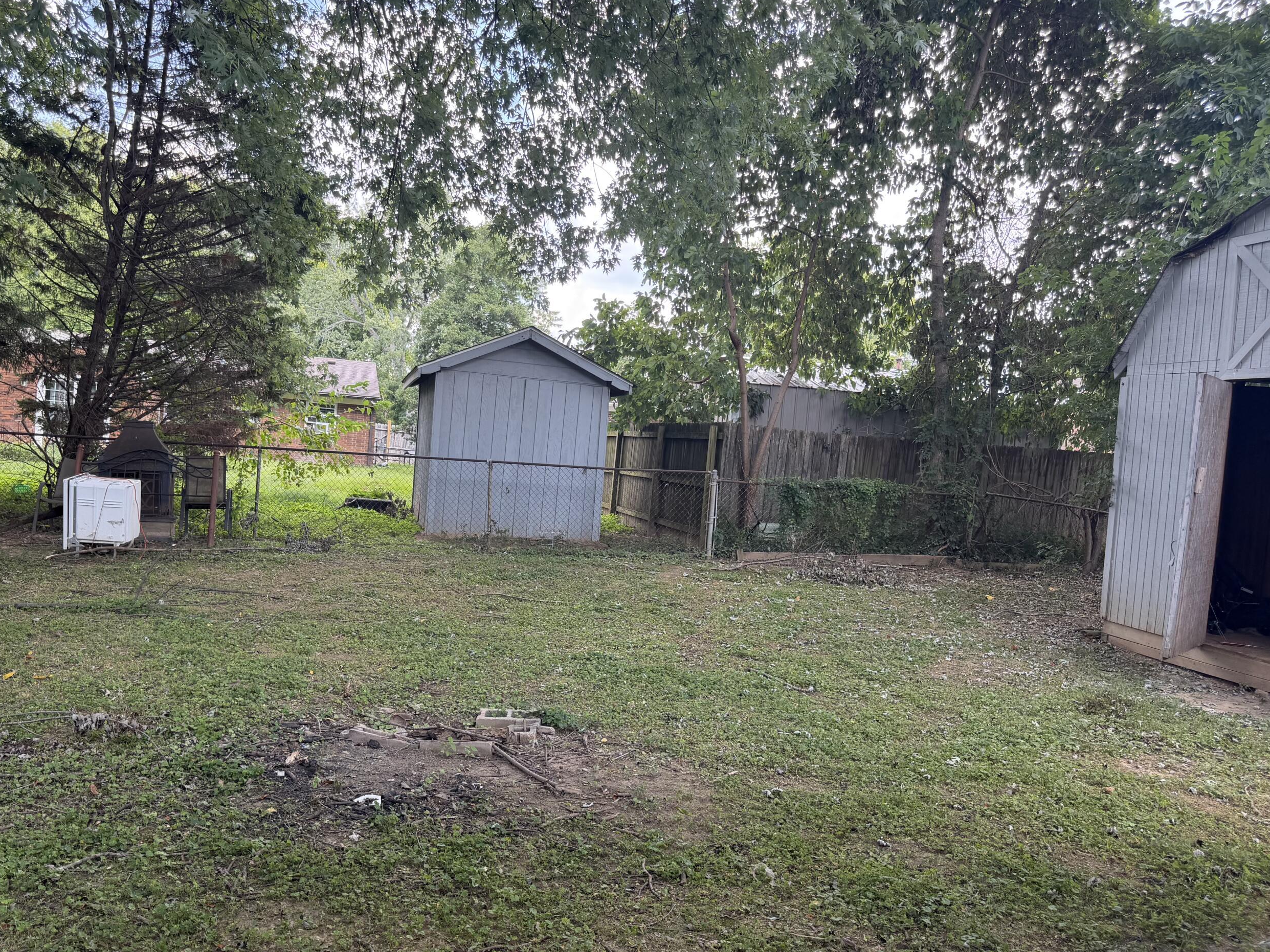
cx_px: 535
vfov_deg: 48.2
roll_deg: -4.7
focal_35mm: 29
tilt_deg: -1.9
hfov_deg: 61.3
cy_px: 505
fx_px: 1064
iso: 80
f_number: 1.78
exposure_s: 1/218
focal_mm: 6.76
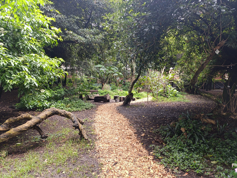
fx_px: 158
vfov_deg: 59.0
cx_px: 118
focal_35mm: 23
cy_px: 89
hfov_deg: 73.8
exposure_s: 1/120
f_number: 1.6
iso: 320
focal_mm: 6.14
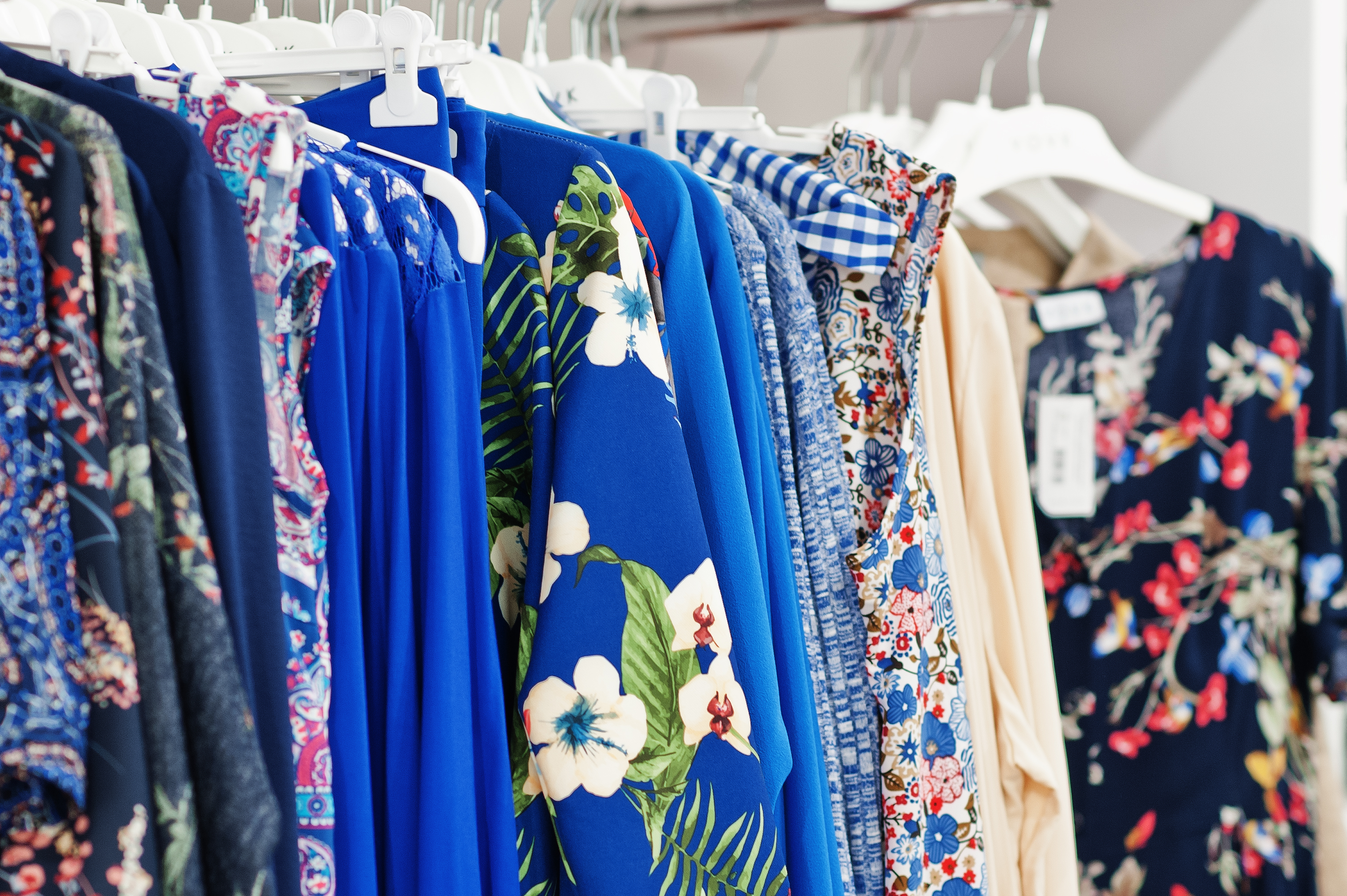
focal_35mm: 120
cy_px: 503
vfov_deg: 11.4
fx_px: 4487
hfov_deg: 17.1
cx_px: 604
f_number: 2.5
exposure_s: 1/80
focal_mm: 85
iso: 800
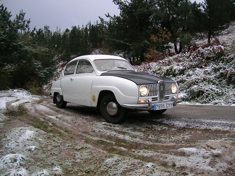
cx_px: 118
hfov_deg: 54.0
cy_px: 88
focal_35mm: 34
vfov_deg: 41.8
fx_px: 231
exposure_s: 1/36.6
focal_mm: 5.7
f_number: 2.9
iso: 50
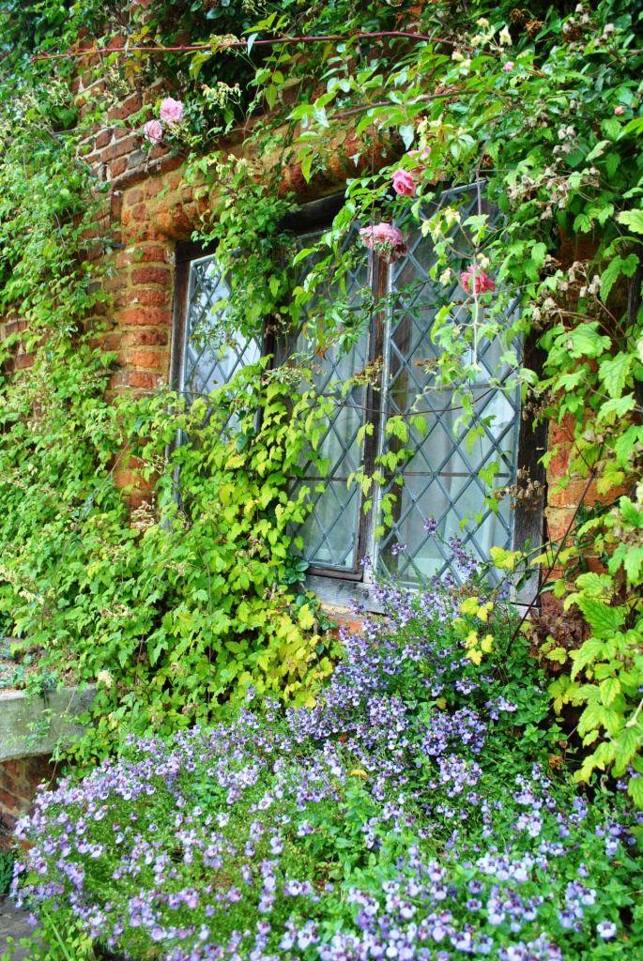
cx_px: 322
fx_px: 722
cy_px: 480
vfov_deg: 67.3
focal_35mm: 27
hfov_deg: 48.0
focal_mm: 18
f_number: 5.6
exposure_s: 1/125
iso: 200
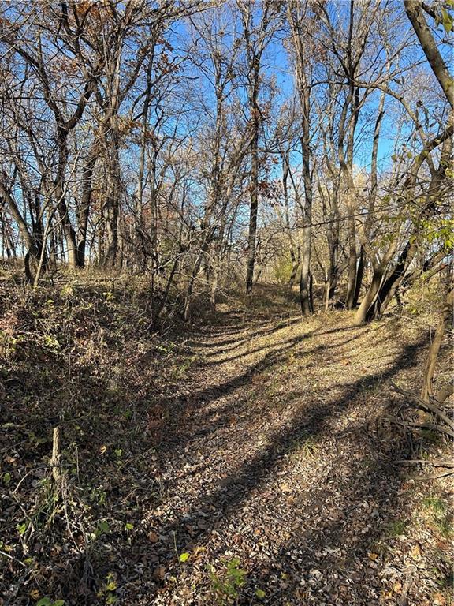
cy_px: 303
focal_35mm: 26
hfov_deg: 53.1
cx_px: 227
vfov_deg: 67.3
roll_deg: +0.0
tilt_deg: -3.0
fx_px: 455
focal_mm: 5.7
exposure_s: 1/909
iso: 50
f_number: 1.5
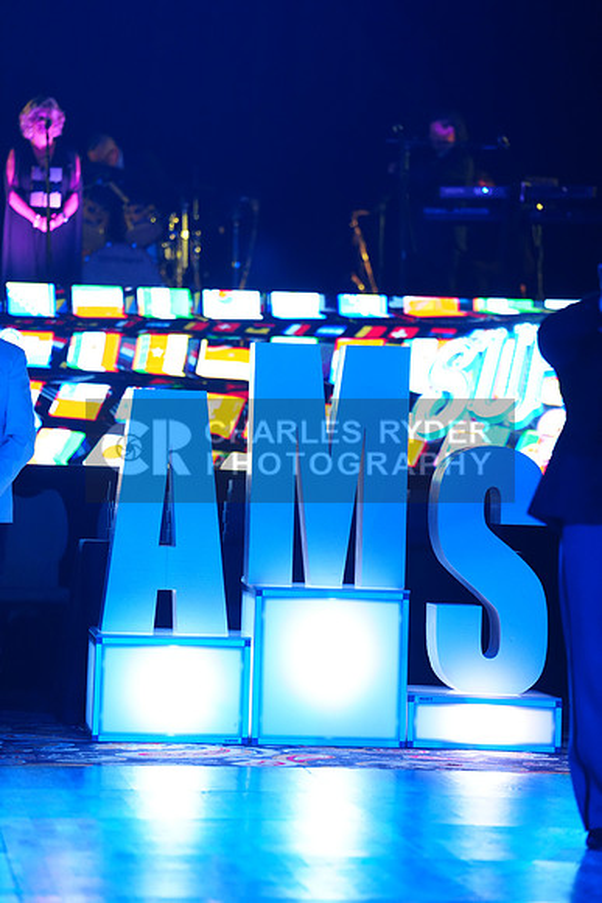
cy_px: 452
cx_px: 301
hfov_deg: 8.2
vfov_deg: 12.3
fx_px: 4186
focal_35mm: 167
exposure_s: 1/400
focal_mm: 167
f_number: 2.8
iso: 3200
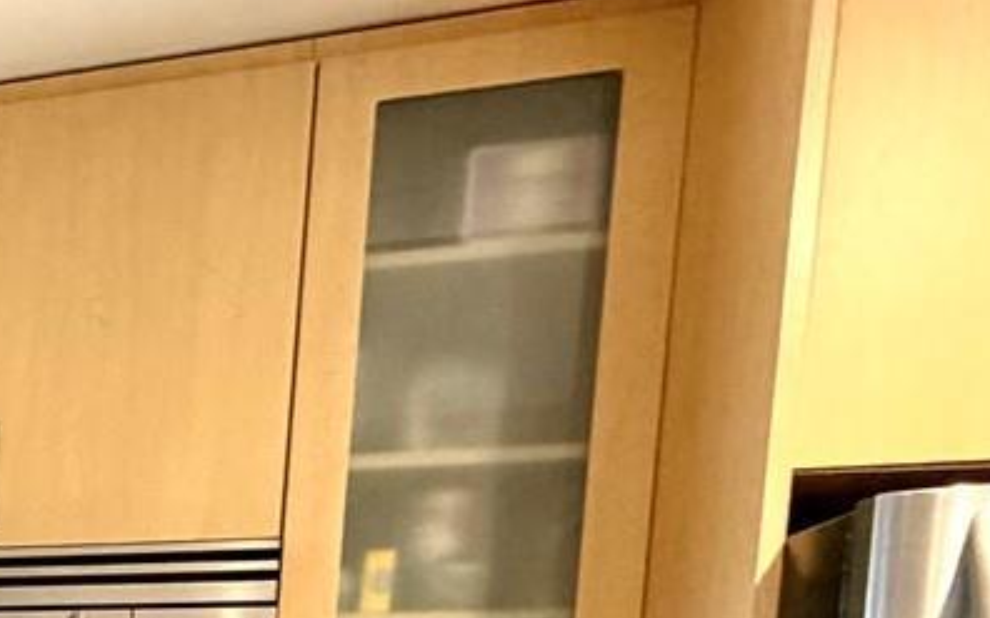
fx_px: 1618
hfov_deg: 21.1
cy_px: 898
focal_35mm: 60
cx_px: -838
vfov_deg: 19.2
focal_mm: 2.22
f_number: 2.2
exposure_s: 1/60
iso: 250
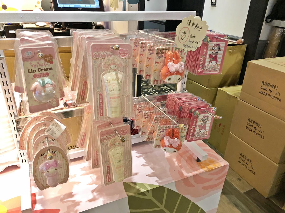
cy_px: 106
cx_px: 142
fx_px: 231
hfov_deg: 63.4
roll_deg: -3.5
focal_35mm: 28
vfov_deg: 49.7
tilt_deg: -27.1
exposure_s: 1/15
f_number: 1.8
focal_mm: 3.99
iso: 80
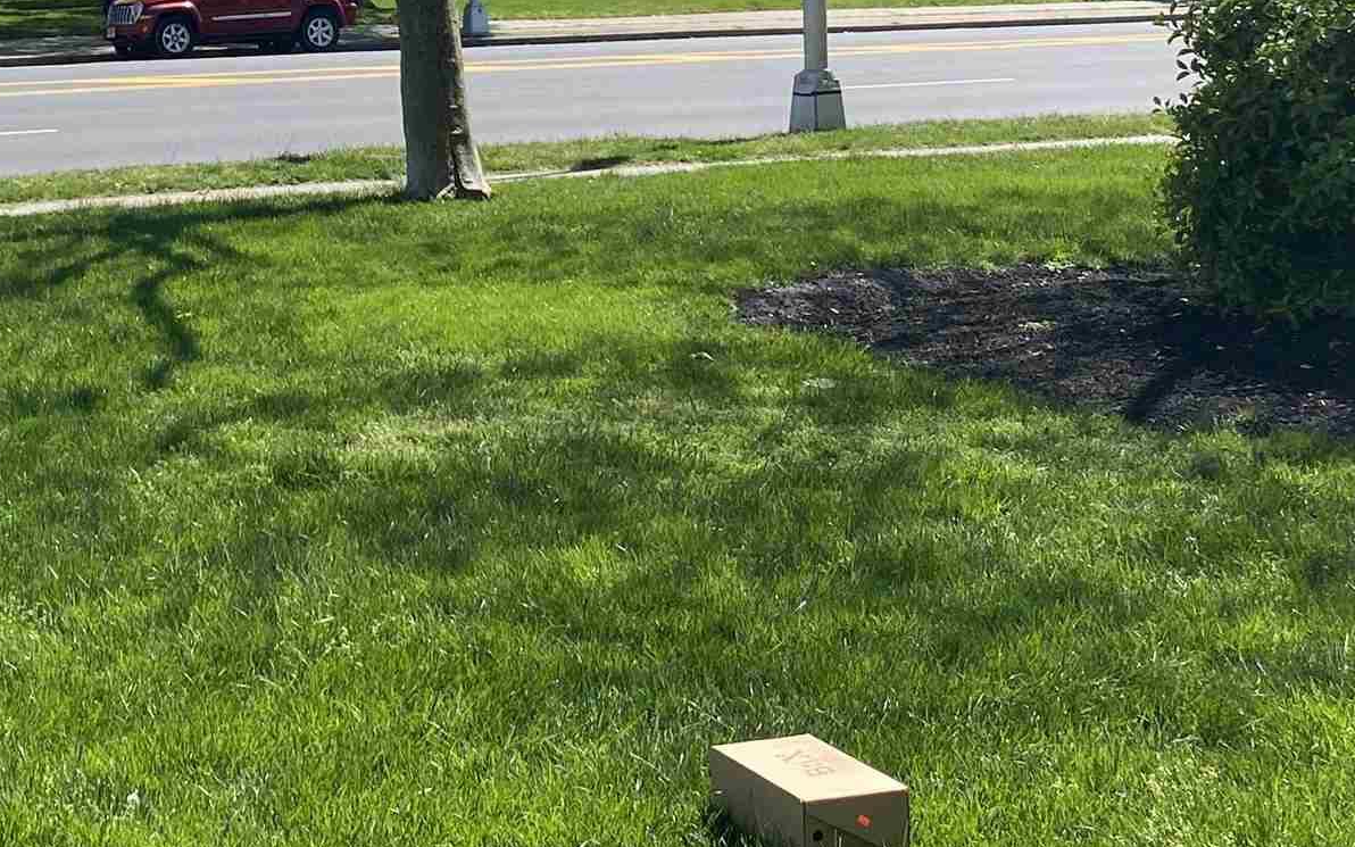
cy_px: -94
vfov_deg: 17.7
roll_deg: +1.7
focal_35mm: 71
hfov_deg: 28.3
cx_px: 255
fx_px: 2622
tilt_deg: +2.8
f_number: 1.8
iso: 32
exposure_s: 1/2315
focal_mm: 4.25
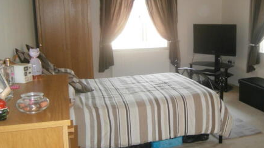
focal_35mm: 38
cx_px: 175
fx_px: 266
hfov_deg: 51.8
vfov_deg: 31.2
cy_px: 68
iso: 160
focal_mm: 4.7
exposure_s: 1/30
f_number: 2.8
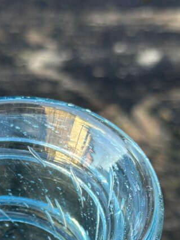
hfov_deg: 12.8
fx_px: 796
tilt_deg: -49.1
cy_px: 202
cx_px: 14
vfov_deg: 16.9
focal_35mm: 115
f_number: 1.78
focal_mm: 6.86
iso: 100
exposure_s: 1/121
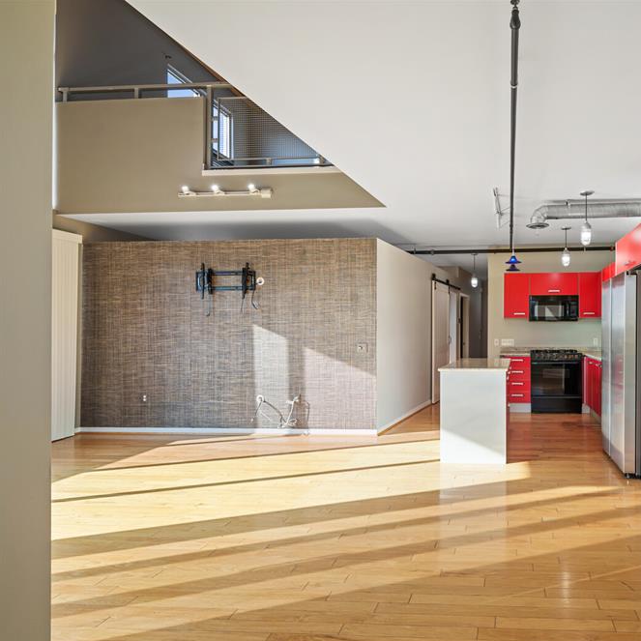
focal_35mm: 21
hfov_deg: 66.8
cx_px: 494
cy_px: 329
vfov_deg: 72.1
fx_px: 440
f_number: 7.1
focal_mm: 16
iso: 250
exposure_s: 1/15
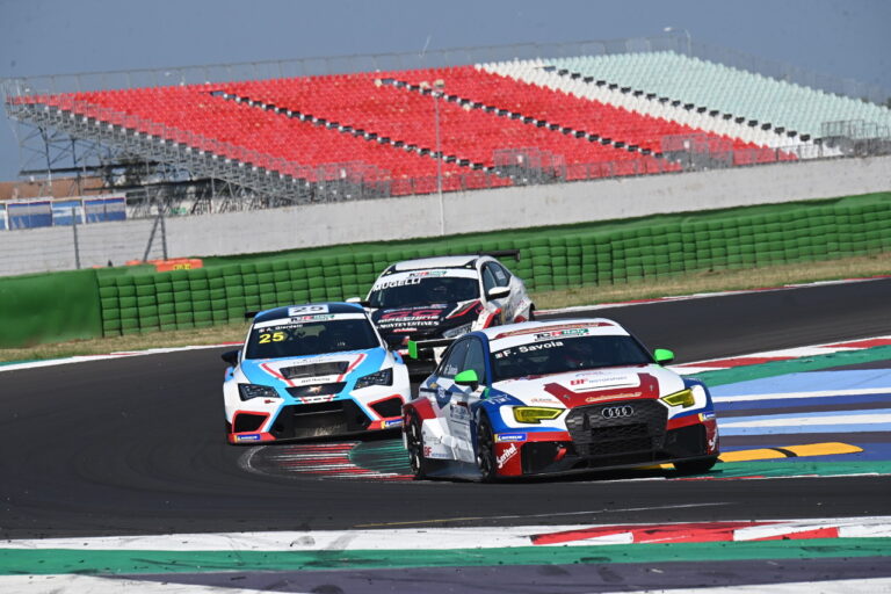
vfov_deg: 4.6
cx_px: 446
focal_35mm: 300
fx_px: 7424
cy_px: 297
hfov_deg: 6.9
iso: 640
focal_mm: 300
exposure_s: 1/1250
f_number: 11
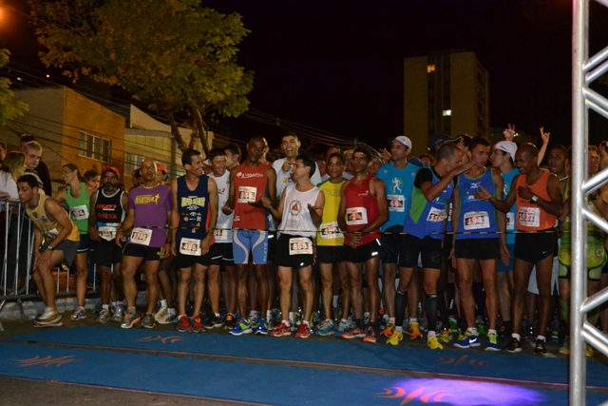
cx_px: 304
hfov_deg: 43.6
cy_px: 203
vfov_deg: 29.9
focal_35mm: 45
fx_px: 760
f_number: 4.5
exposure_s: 1/50
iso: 3200
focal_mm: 30
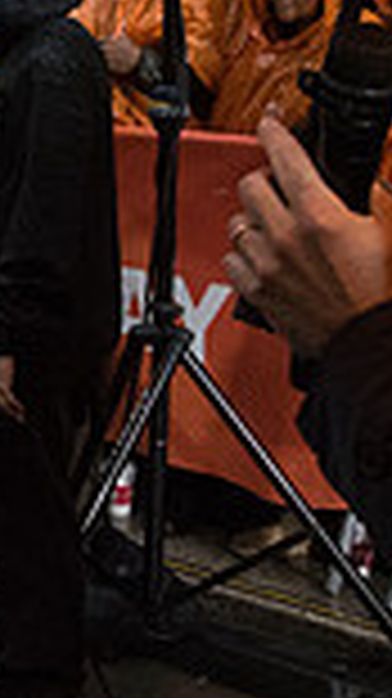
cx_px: -419
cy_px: 52
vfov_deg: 22.1
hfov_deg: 11.5
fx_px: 1740
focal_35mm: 94
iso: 10000
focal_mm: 24
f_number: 10
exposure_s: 1/400
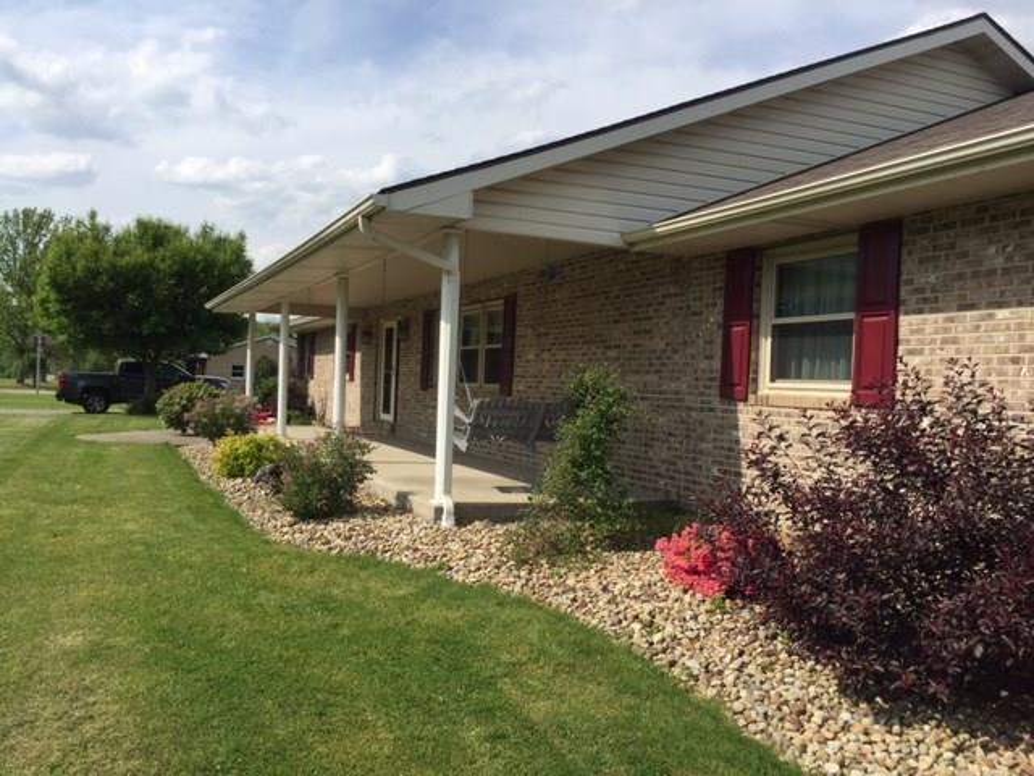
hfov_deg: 61.7
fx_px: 866
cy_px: 388
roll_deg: -3.1
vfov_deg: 48.2
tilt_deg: -1.8
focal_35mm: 29
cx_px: 517
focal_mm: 4.15
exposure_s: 1/2639
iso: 32
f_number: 2.2
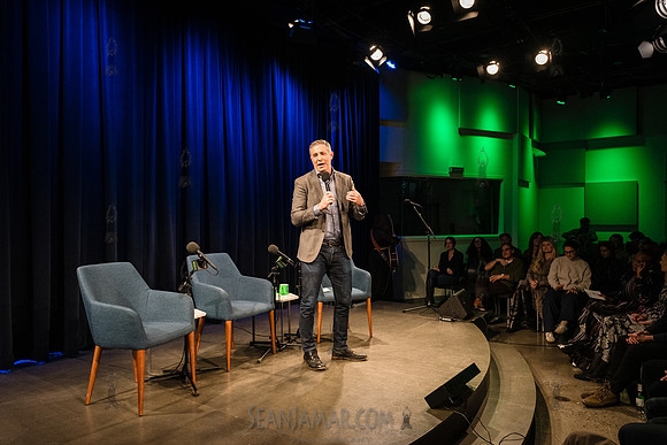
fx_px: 456
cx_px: 338
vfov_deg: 52.0
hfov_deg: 72.3
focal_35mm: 25
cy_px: 223
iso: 3200
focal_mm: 24
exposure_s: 1/250
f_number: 4
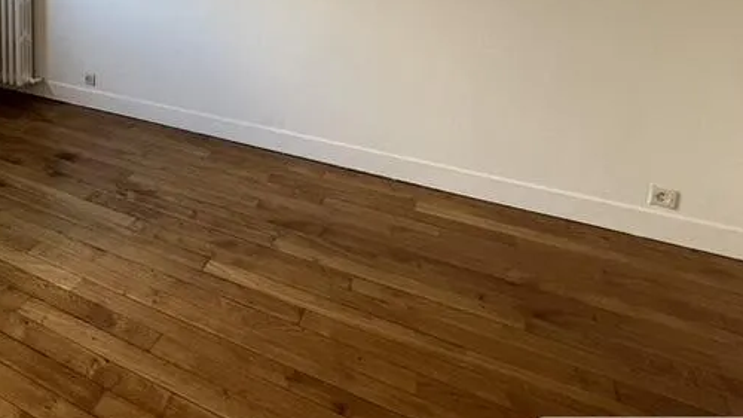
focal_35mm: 29
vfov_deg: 33.9
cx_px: 92
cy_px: -61
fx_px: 571
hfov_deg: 57.9
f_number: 1.8
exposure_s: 1/99
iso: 100
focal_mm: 1.57
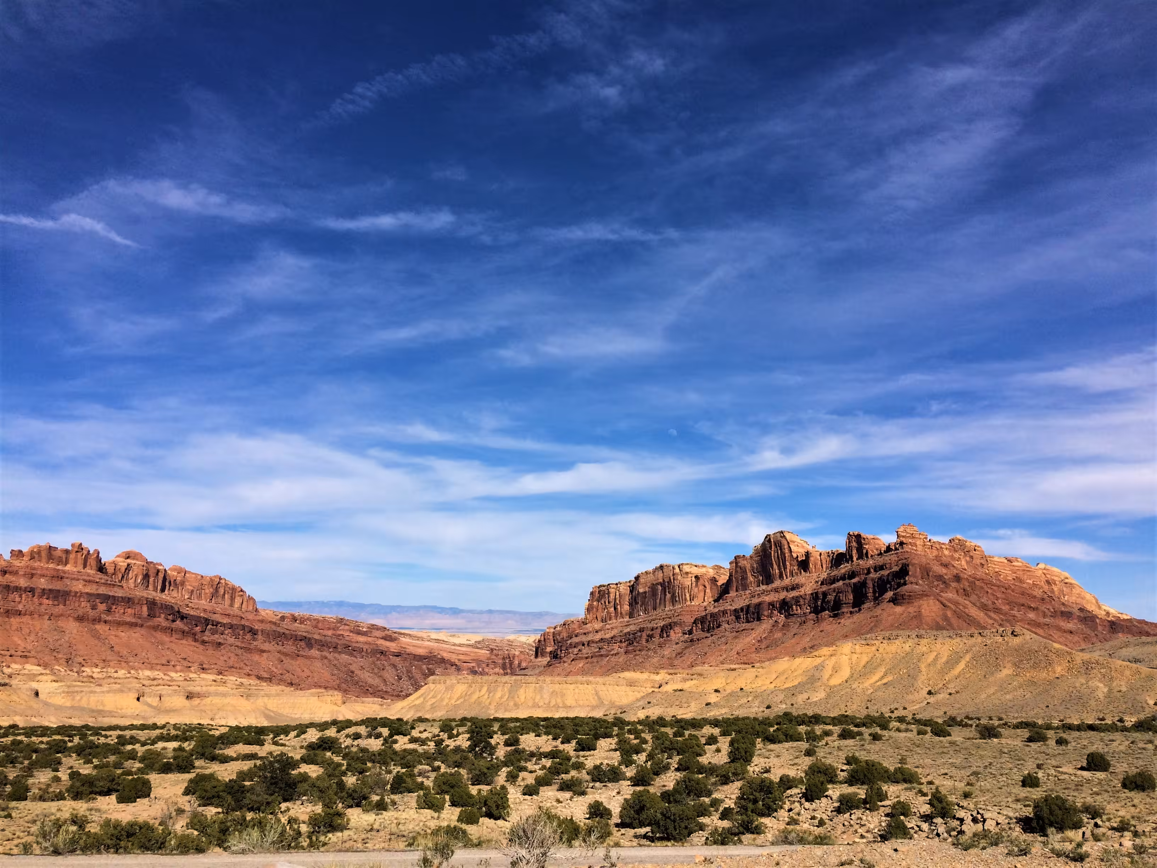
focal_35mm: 29
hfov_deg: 61.7
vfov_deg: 48.2
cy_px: 434
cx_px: 578
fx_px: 969
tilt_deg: +9.7
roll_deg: +1.7
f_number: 2.2
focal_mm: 4.15
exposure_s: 1/4115
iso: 32
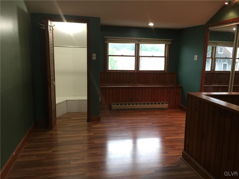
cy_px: 90
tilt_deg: -9.9
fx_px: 200
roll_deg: -1.7
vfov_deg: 48.2
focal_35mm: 29
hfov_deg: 61.7
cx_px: 120
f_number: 2.2
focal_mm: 4.15
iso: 40
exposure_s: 1/15
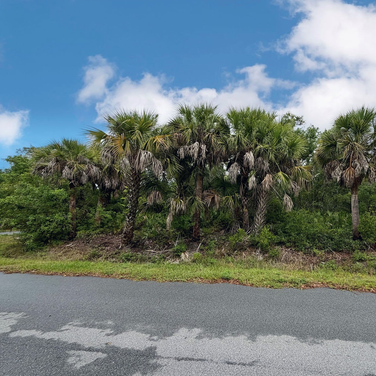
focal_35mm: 17
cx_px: 246
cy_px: 191
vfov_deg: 84.0
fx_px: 209
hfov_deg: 81.6
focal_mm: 2.22
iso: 32
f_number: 2.2
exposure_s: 1/770
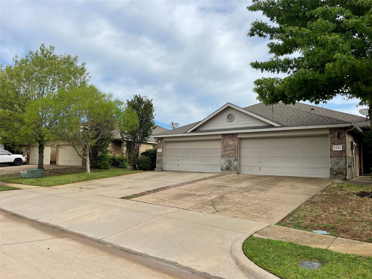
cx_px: 186
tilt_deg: +4.0
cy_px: 140
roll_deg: -0.3
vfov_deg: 54.9
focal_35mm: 25
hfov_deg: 69.4
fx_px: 269
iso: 32
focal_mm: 5.1
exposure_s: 1/3663
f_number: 1.6
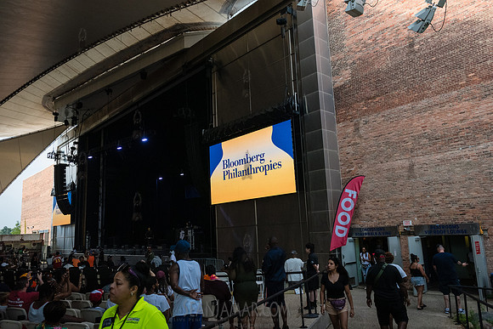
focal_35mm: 27
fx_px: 370
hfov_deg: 67.4
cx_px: 246
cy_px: 164
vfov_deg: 48.0
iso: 4000
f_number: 5.6
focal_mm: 27
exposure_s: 1/2000
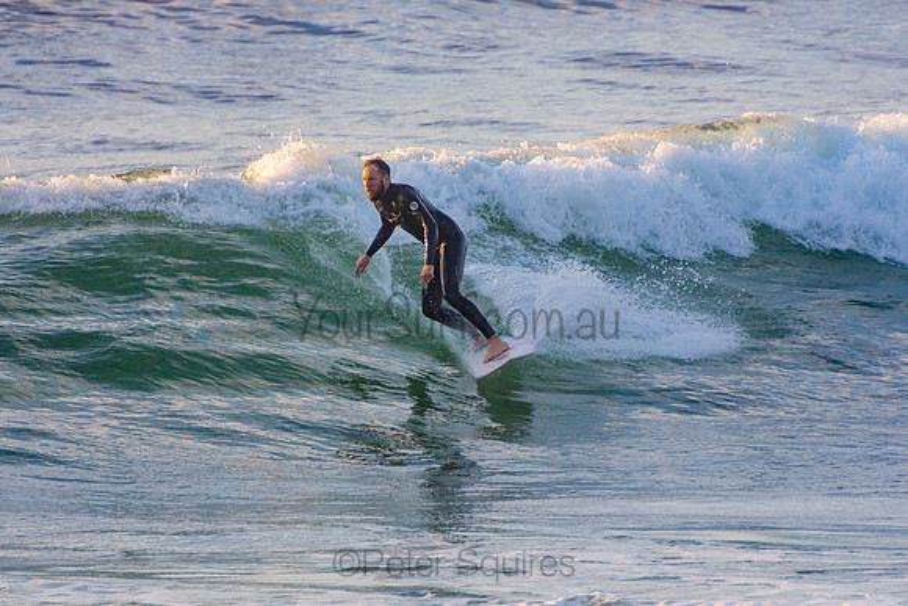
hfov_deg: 3.3
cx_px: 454
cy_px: 303
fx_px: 15675
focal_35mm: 621
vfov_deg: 2.2
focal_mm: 400
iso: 560
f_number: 5.6
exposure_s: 1/1000
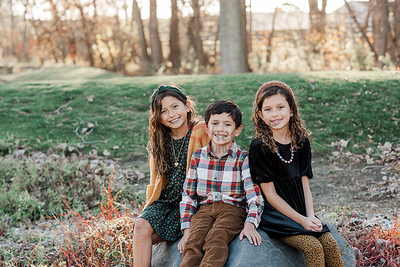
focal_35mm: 85
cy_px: 134
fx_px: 945
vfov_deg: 16.1
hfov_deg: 23.9
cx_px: 200
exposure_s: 1/200
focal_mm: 85
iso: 320
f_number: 4
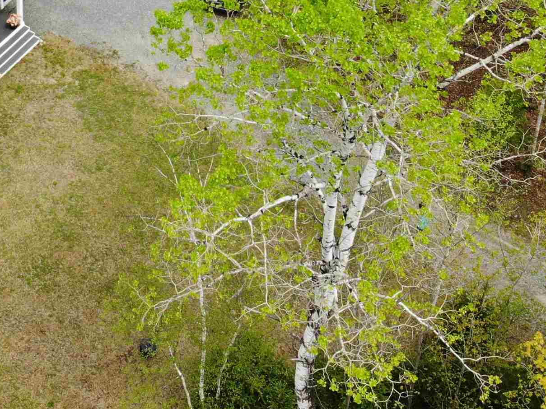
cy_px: -103
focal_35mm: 61
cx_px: 54
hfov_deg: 30.3
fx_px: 962
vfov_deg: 21.9
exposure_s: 1/122
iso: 100
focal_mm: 4.5
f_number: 2.8
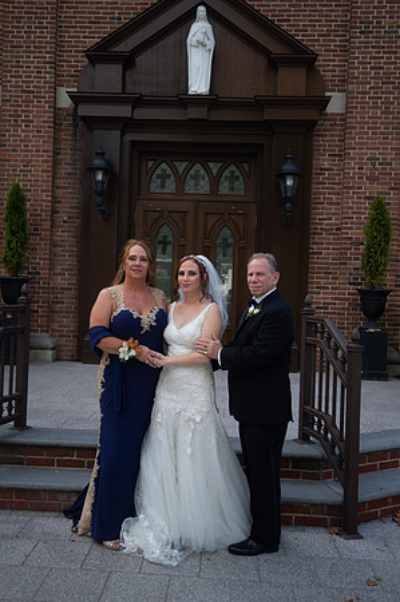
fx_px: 585
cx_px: 200
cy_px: 301
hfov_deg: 37.8
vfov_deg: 54.5
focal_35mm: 35
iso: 400
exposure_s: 1/1250
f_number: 4
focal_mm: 35
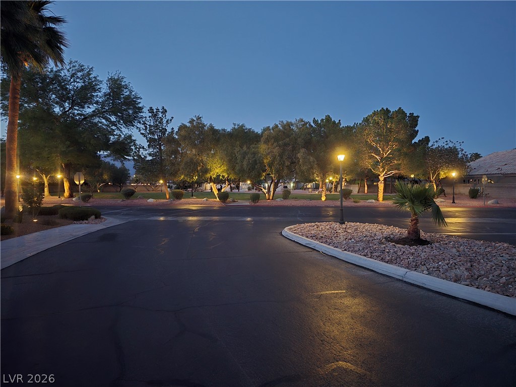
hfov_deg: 73.9
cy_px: 194
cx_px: 258
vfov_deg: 58.9
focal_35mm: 23
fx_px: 343
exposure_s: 1/30
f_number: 1.7
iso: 2500
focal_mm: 6.3
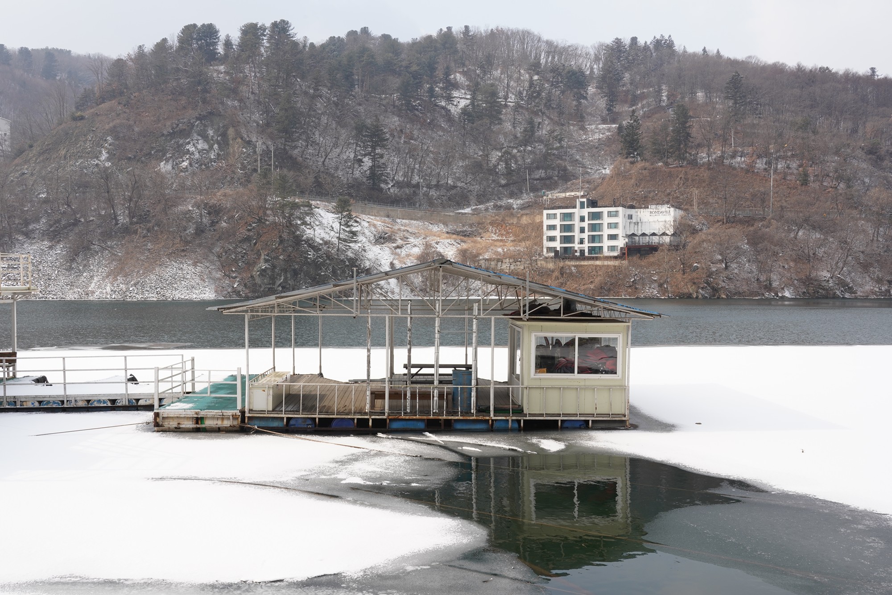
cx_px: 446
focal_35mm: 35
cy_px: 298
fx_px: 867
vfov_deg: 37.9
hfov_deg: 54.4
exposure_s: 1/100
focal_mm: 35
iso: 320
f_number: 18
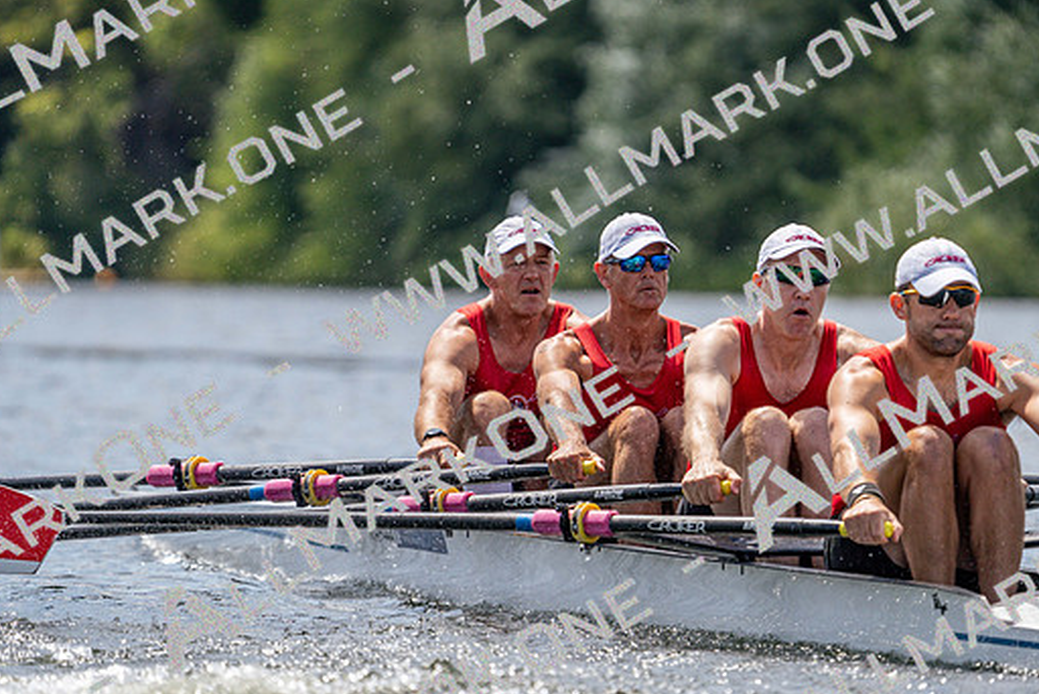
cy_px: 360
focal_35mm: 478
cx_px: 574
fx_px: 13803
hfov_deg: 4.3
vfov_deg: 2.9
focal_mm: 422
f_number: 6.3
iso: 400
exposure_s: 1/2000
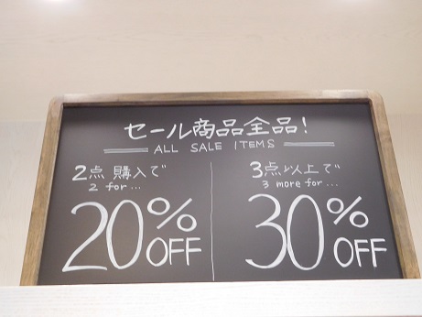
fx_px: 671
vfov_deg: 26.6
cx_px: 211
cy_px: 158
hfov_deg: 34.9
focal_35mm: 55
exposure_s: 1/25
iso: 400
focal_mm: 9.8
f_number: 4.2
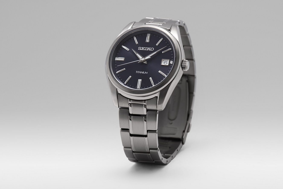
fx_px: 826
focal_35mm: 105
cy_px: 94
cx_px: 142
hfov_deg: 19.5
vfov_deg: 13.1
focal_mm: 105
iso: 100
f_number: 20
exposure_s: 1/250
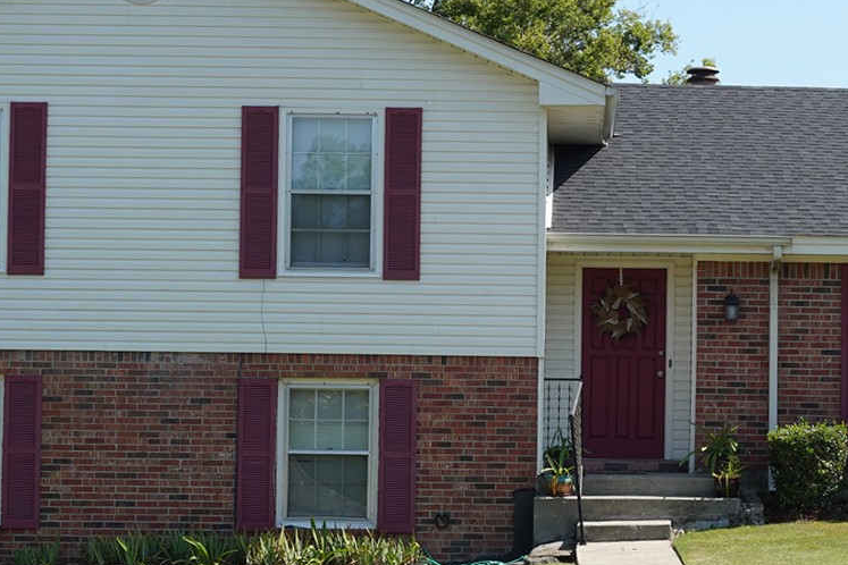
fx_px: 2143
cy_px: 328
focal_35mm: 91
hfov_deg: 22.2
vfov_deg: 15.0
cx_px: 614
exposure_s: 1/100
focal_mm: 34
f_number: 13
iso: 400
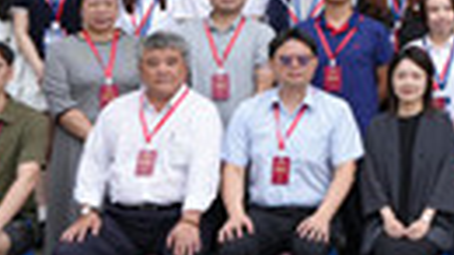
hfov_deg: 16.0
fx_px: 1480
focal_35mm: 123
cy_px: -7
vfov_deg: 9.8
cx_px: 671
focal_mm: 30
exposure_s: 1/250
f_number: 5.6
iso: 200
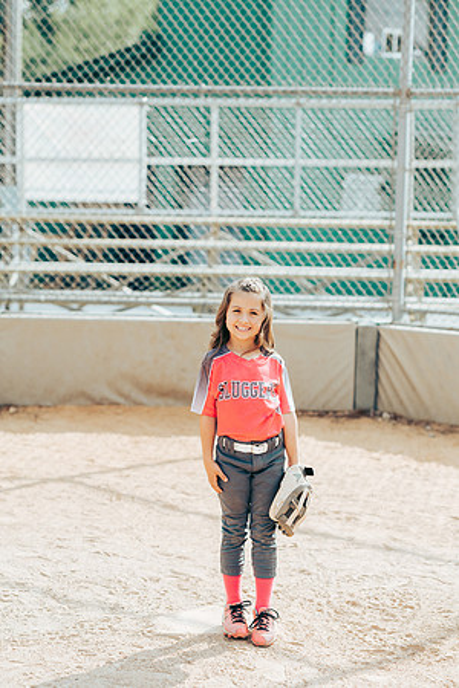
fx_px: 1625
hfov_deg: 16.1
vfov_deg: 23.9
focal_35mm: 85
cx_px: 230
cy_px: 344
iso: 160
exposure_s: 1/1600
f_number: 2.8
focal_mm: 85
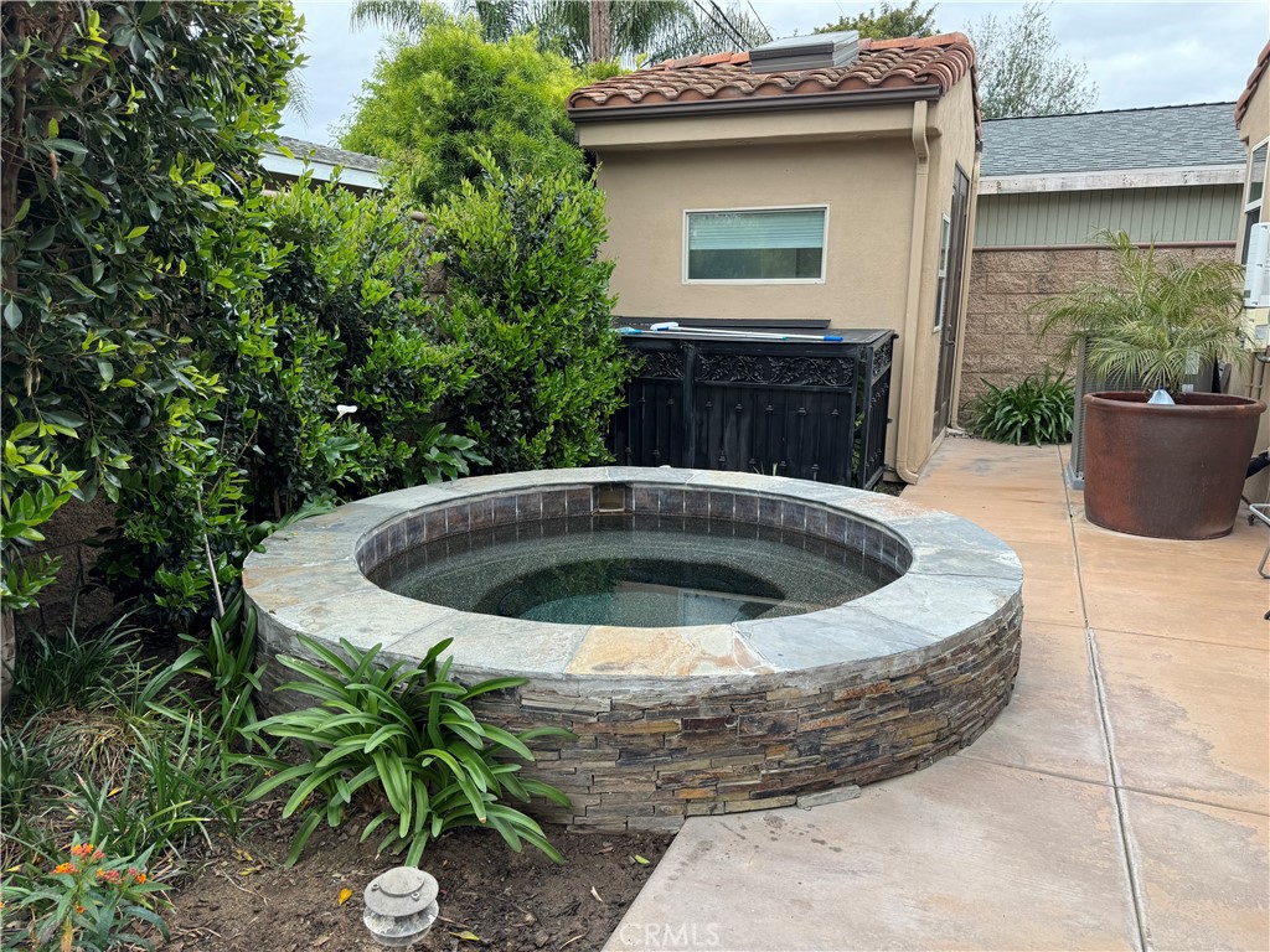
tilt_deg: -12.1
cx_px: 635
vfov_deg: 56.8
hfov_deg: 71.6
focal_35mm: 24
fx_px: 881
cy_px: 476
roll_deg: -0.4
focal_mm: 6.76
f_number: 1.78
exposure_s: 1/425
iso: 80
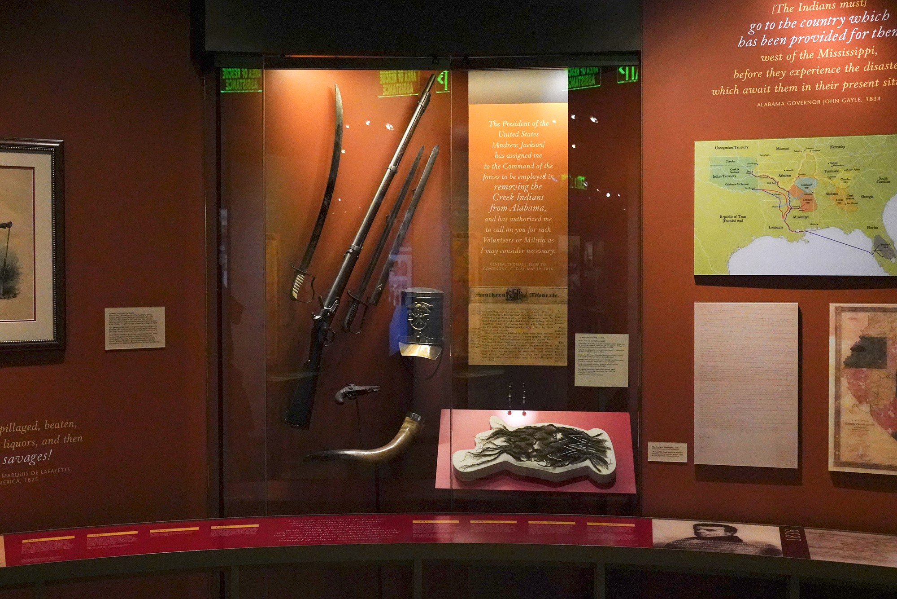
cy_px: 300
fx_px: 698
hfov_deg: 65.5
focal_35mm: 28
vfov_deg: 46.4
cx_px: 448
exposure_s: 1/100
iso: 10000
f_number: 4
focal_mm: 28
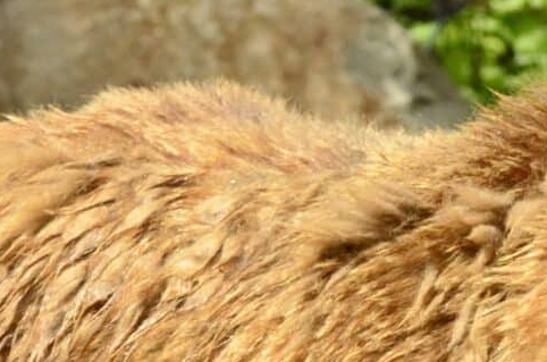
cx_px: 612
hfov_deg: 2.4
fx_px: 13280
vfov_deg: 1.6
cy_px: 620
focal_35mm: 876
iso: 400
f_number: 7.1
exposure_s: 1/800
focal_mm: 110
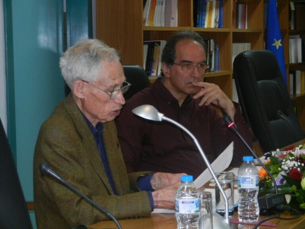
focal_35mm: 106
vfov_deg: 14.0
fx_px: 934
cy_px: 114
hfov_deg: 18.5
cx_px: 152
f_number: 5
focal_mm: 19.1
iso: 800
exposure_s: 1/30
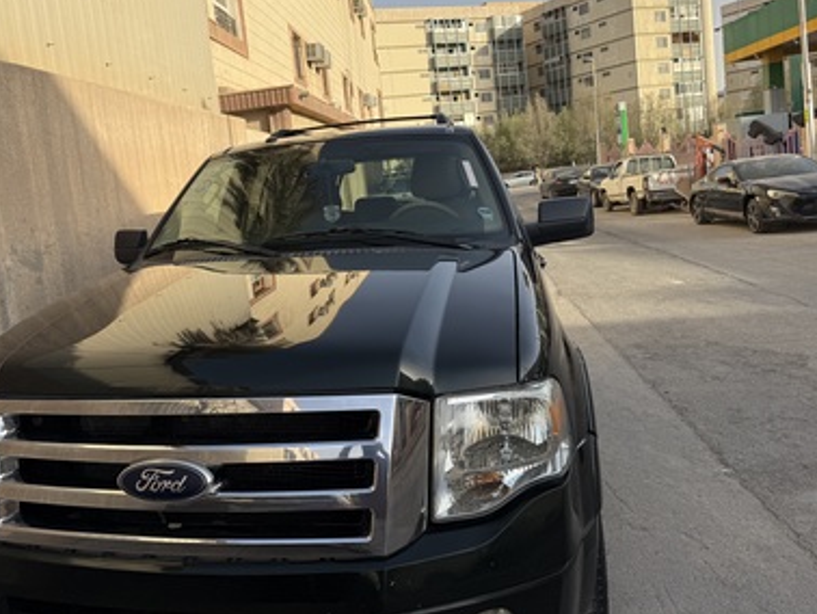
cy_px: 252
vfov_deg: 48.0
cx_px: 330
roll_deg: +7.1
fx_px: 685
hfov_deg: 61.1
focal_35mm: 29
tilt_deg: -5.3
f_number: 1.78
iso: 80
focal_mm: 6.76
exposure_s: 1/2907
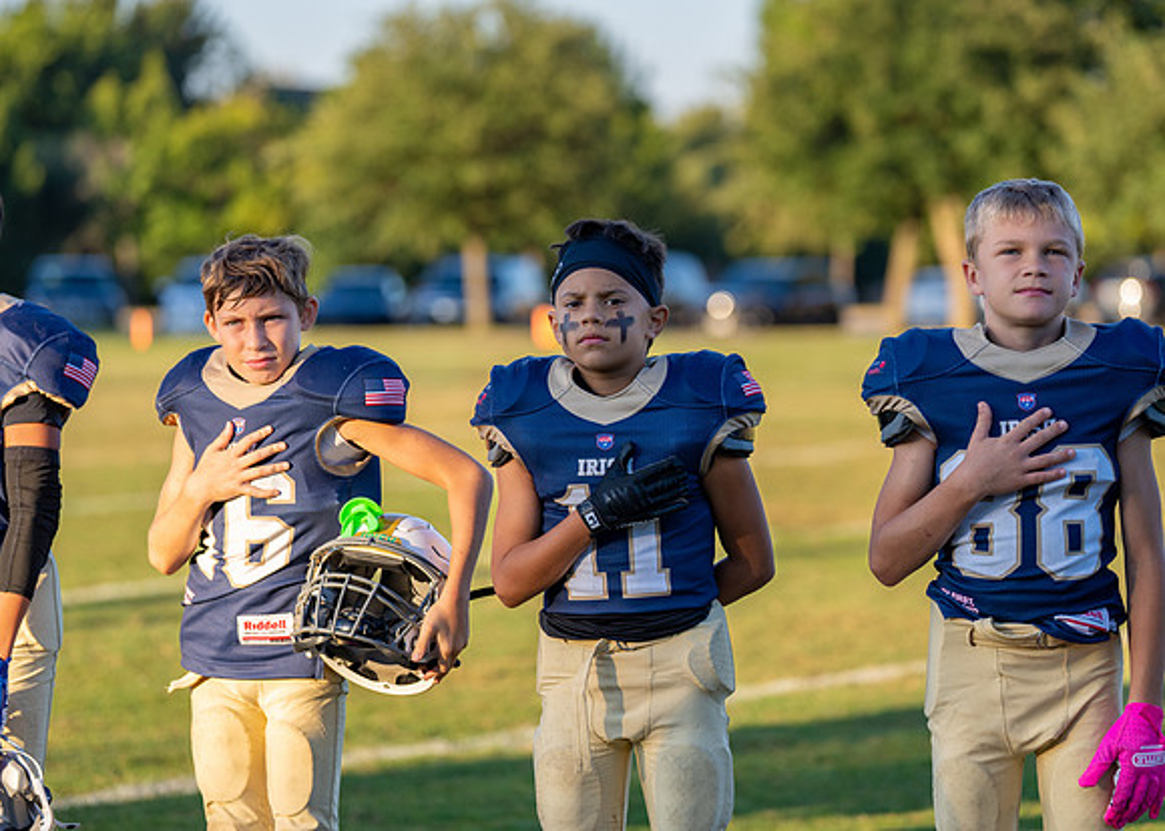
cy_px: 407
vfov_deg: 11.2
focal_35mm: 128
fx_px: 4242
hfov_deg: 15.6
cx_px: 607
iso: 250
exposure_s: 1/1250
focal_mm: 118
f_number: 2.8
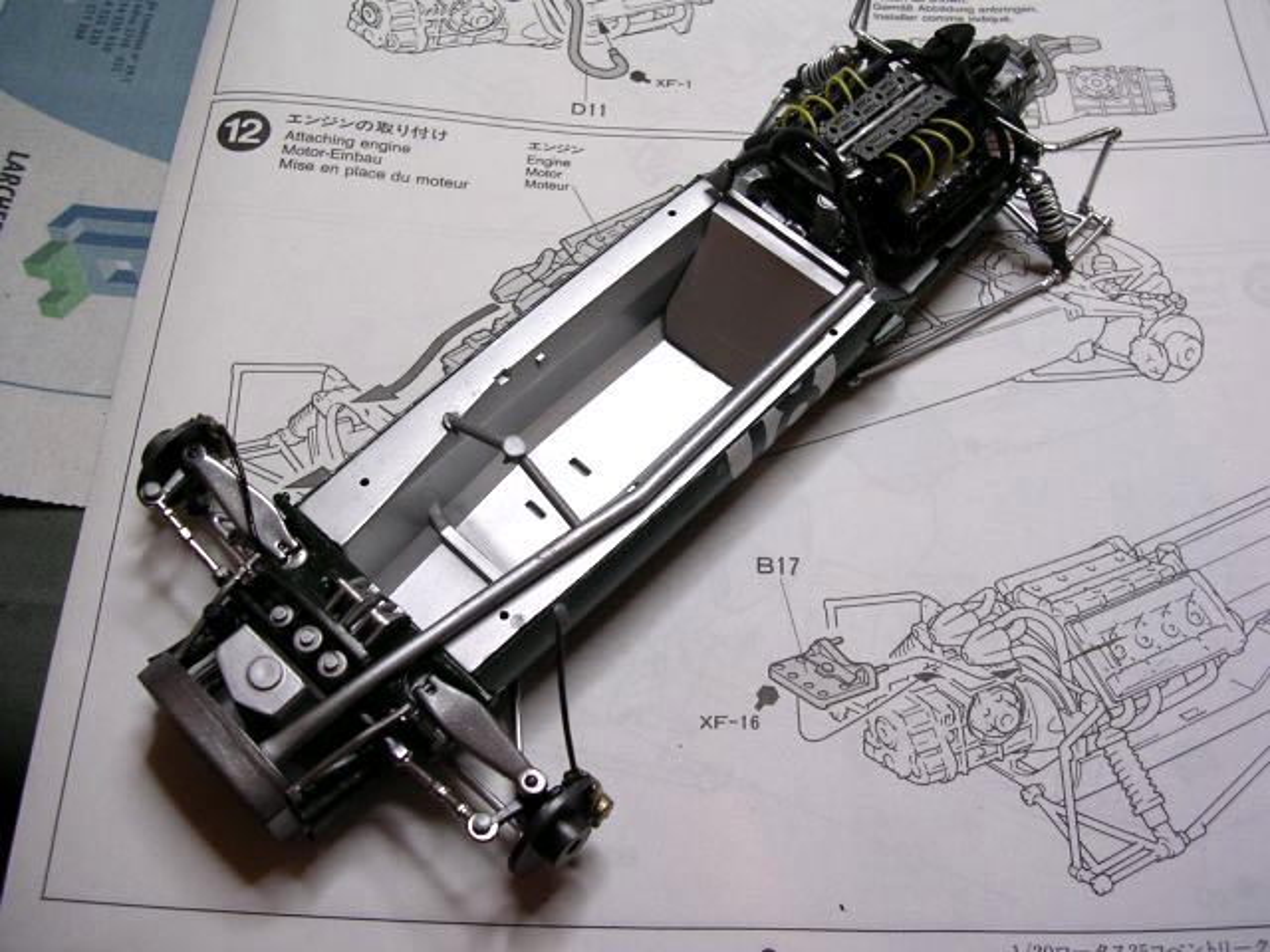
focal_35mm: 38
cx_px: 635
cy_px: 476
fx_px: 1394
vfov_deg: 37.7
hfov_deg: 49.0
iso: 100
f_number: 2.8
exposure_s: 1/18.3
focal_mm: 5.8
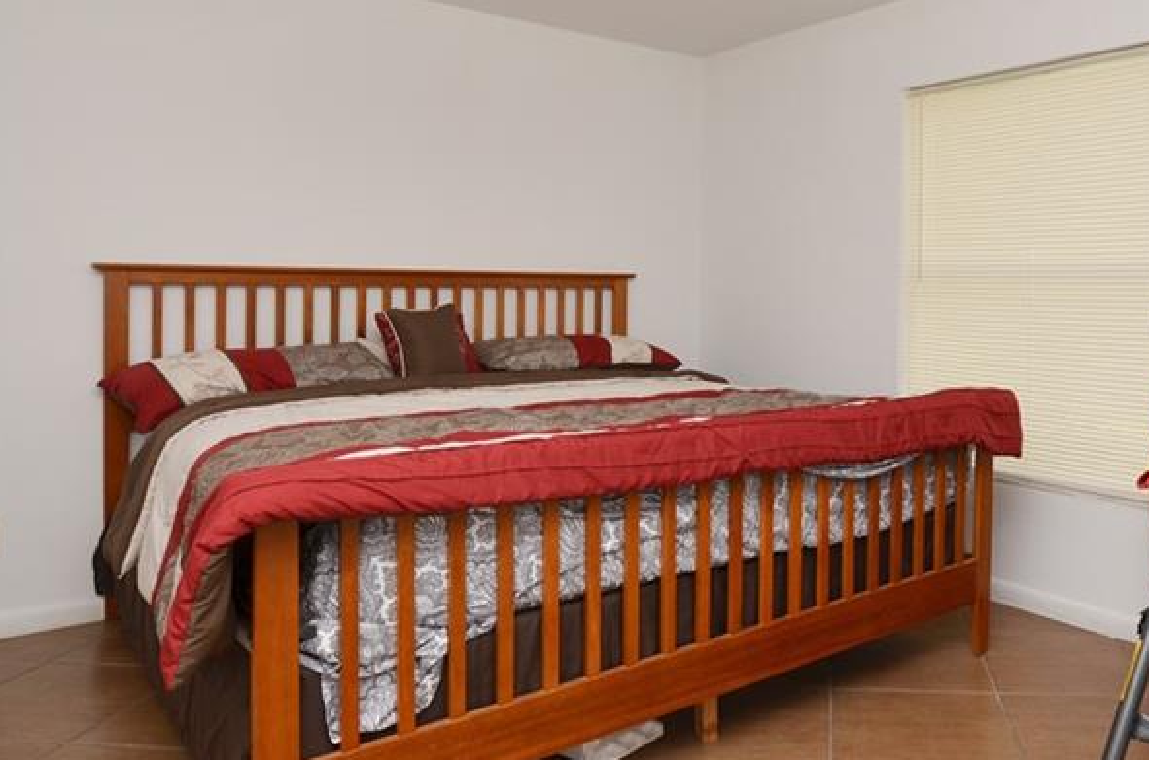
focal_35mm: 26
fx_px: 828
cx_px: 801
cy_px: 376
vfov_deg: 49.3
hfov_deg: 66.9
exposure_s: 1/60
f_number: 9
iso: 200
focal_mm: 10
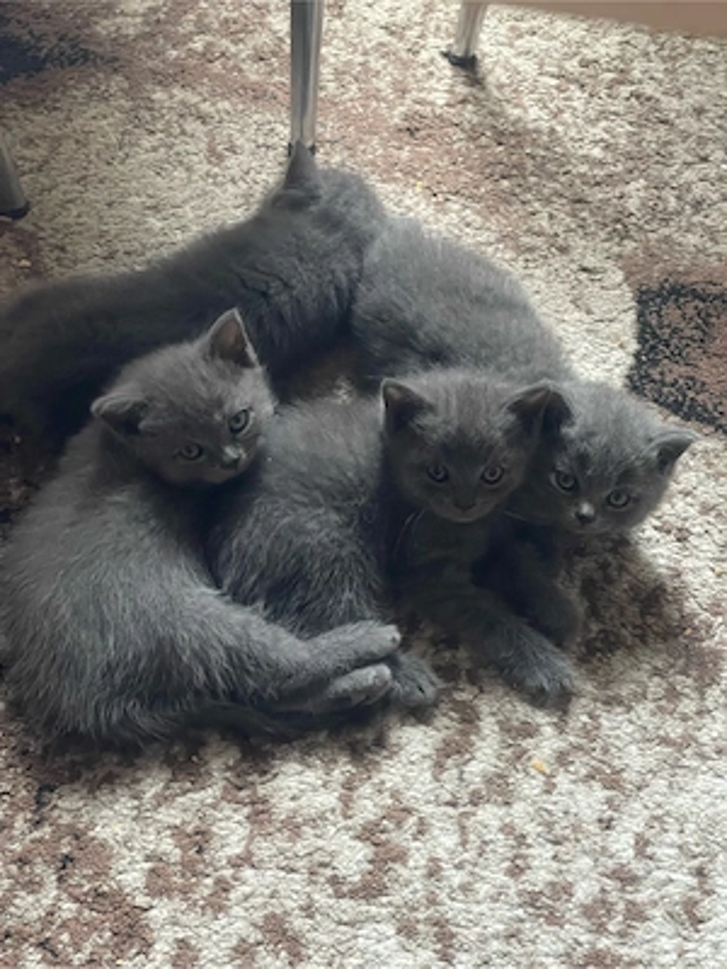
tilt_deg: -50.8
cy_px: 484
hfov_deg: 22.9
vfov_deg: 30.3
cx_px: 364
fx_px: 1792
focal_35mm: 64
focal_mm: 7.5
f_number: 2.2
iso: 800
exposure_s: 1/49
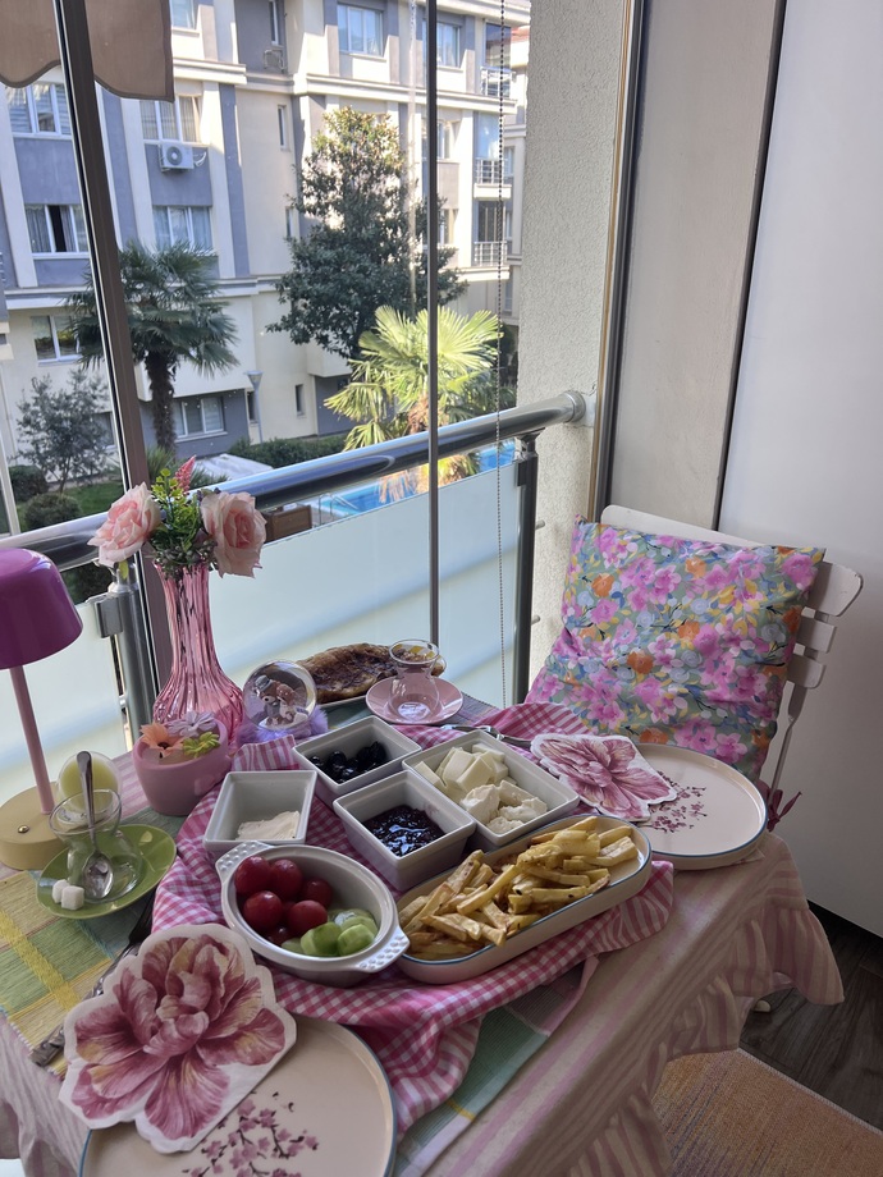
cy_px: 588
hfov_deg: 53.1
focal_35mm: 26
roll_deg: +0.7
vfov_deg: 67.3
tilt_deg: -22.9
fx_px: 884
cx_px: 442
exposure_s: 1/121
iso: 64
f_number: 1.5
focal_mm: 5.7
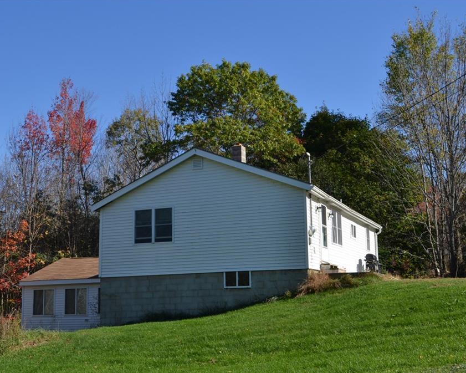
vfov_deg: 31.5
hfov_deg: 38.8
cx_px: 235
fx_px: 662
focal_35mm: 48
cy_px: 187
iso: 100
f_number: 7.1
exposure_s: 1/200
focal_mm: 28
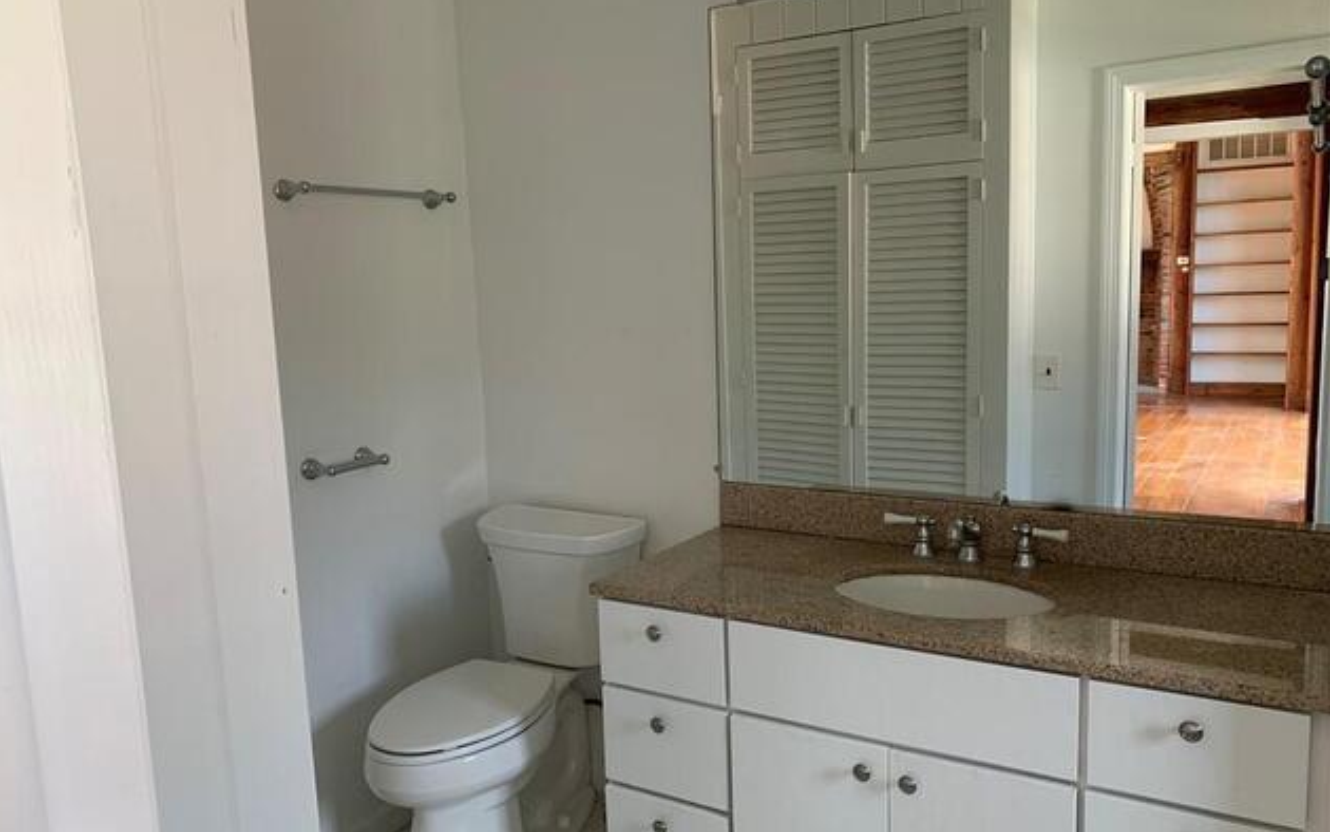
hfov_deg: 66.5
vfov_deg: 44.6
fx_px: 1015
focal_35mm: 28
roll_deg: +2.6
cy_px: 429
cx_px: 657
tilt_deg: -9.2
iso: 100
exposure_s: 1/65
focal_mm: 4.25
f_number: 1.8
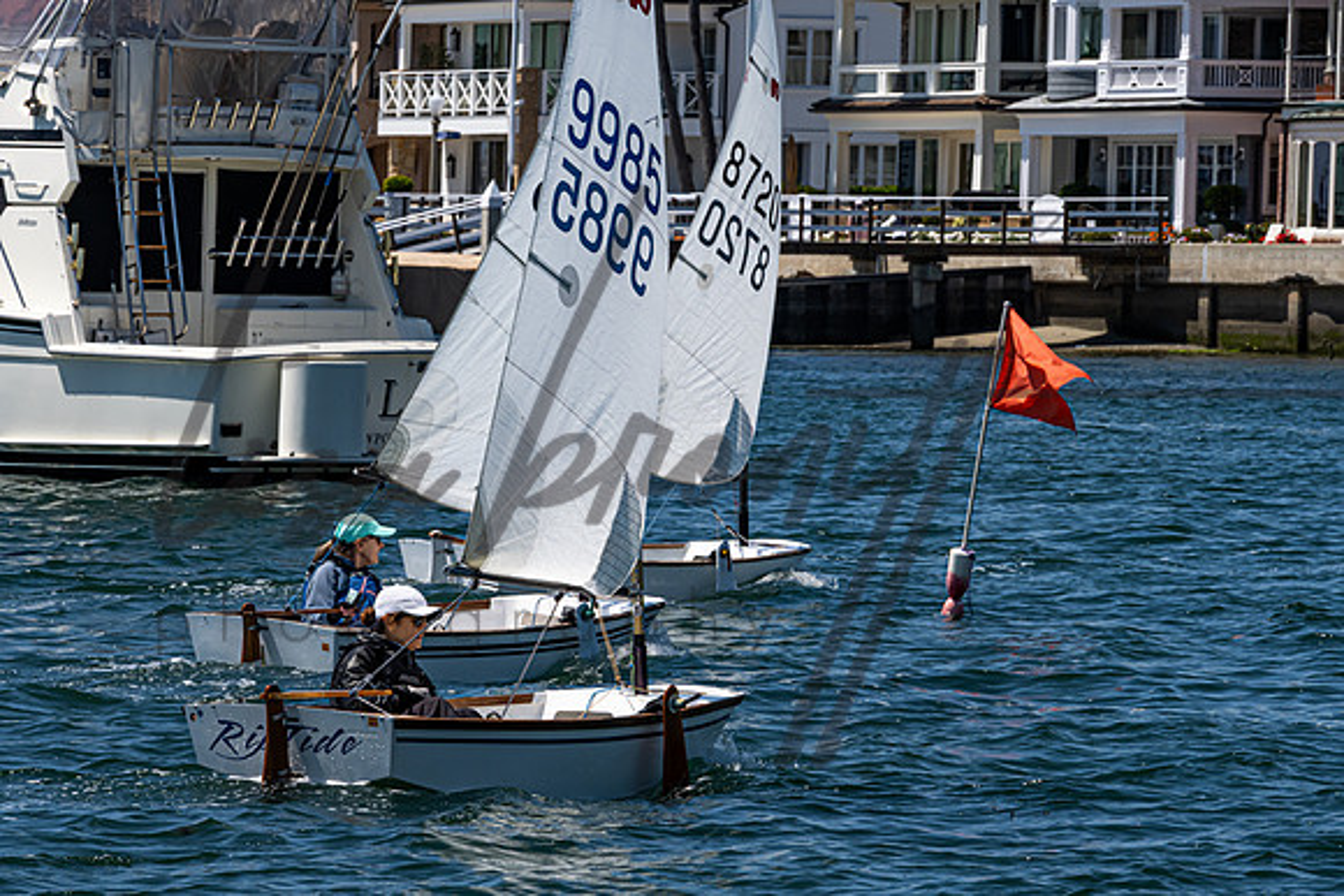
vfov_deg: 5.2
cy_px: 373
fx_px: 9819
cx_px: 618
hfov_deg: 7.8
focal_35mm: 263
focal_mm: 200
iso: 250
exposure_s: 1/500
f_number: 18
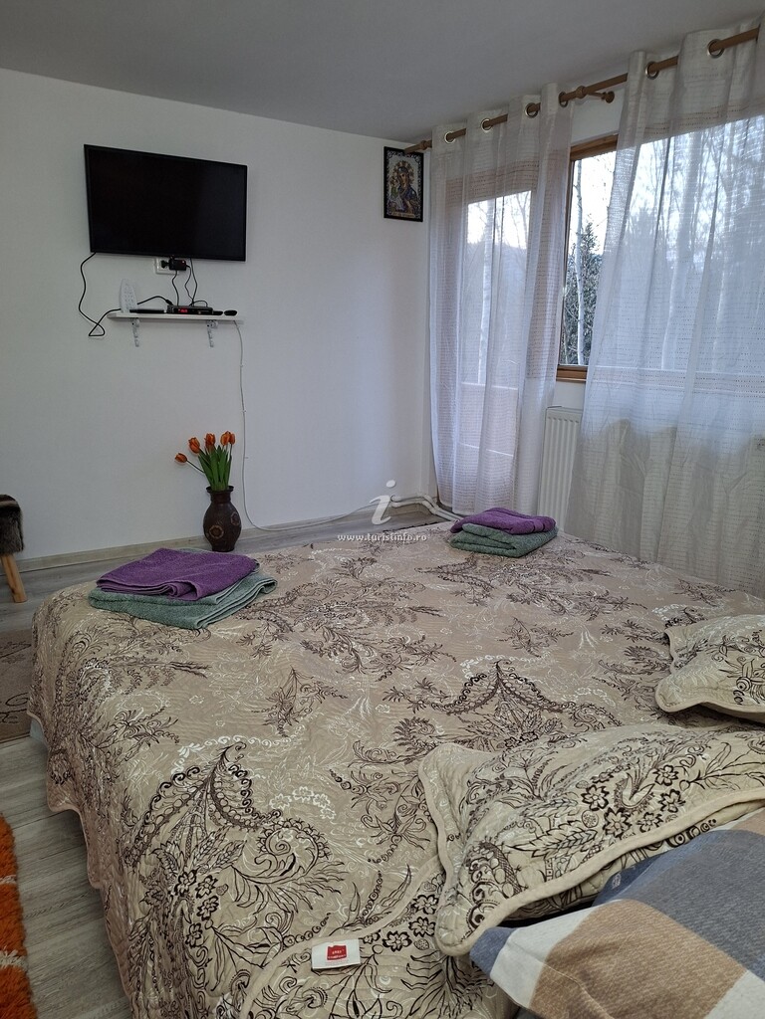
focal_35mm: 23
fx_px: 678
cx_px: 382
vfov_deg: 73.9
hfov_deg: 58.9
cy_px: 510
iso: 200
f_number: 1.8
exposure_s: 1/50
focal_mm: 5.54
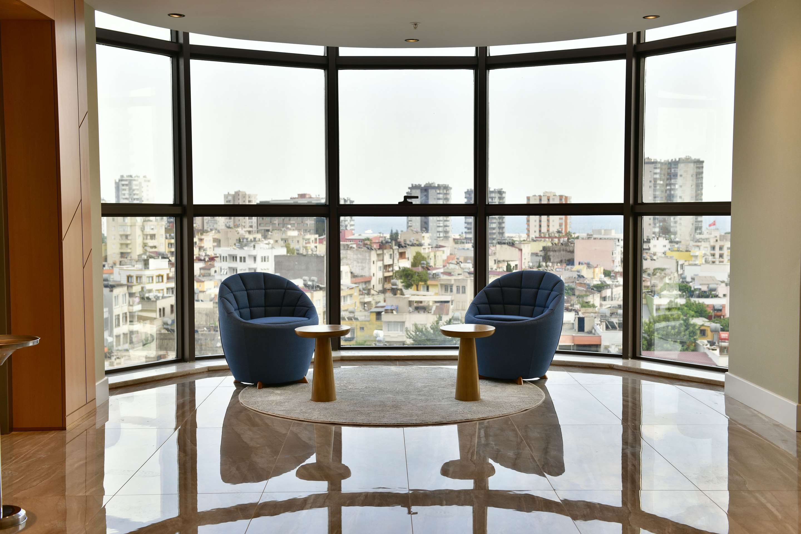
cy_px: 267
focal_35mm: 44
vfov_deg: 30.5
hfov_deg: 44.5
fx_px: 979
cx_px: 400
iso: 320
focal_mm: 44
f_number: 5
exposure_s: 1/50
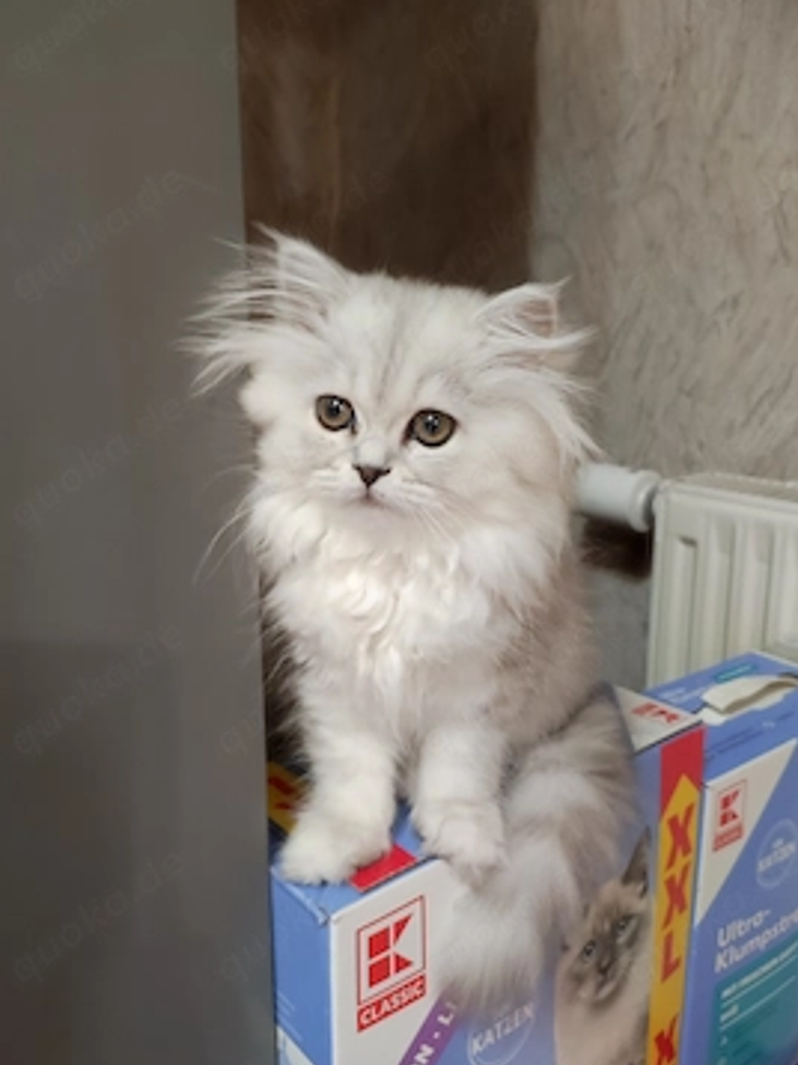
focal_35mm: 28
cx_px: 411
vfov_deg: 63.4
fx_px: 862
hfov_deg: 49.7
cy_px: 507
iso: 1817
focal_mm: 4.7
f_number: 1.79
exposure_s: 1/33
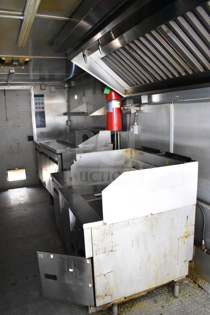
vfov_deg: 67.4
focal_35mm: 27
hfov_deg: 47.9
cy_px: 158
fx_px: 236
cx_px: 105
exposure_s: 1/30
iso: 10000
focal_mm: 18
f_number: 3.5
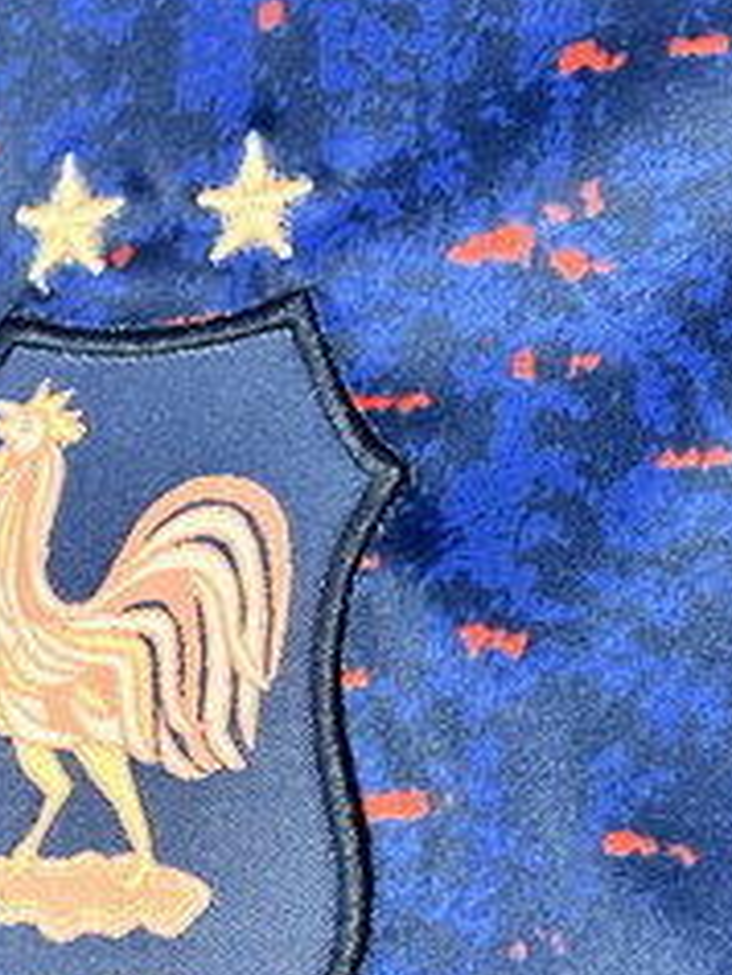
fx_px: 3296
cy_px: 775
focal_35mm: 117
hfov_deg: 12.7
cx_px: 239
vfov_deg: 16.7
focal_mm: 5.96
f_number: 1.6
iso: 400
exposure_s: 1/25
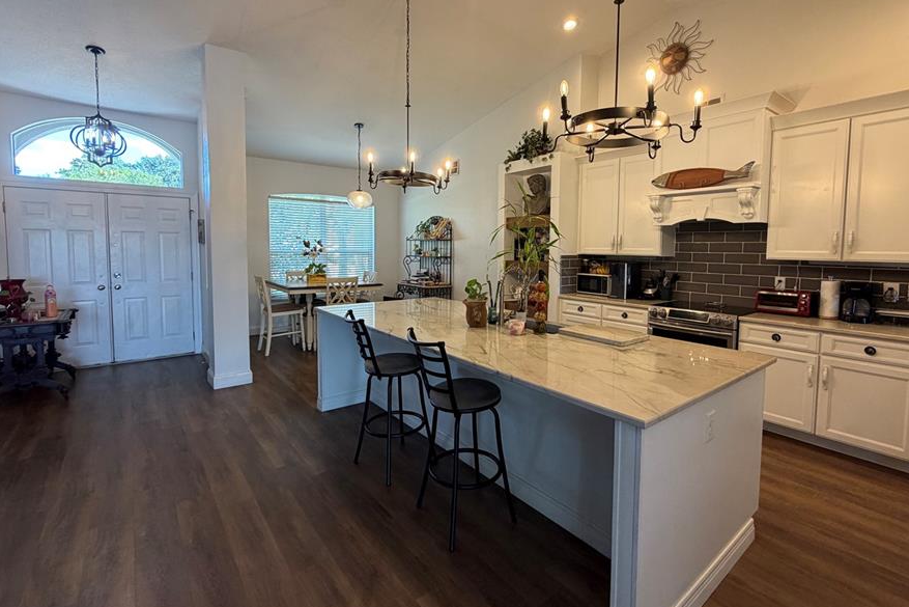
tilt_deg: -4.1
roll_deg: -1.0
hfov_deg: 93.2
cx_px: 479
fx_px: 429
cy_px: 274
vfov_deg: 70.3
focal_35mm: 17
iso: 160
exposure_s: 1/60
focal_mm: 2.22
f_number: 2.2
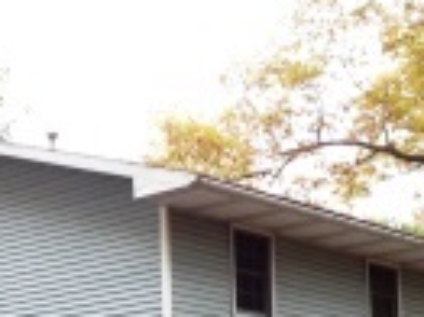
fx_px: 1383
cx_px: -10
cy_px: 408
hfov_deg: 17.0
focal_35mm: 113
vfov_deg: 12.7
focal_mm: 4.13
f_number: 2.4
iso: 125
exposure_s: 1/120
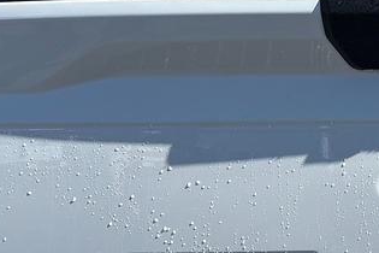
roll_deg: -0.1
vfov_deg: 12.4
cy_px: 99
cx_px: 469
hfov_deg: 17.6
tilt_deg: -5.6
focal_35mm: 110
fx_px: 1158
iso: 50
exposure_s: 1/3623
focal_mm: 5.96
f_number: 1.6
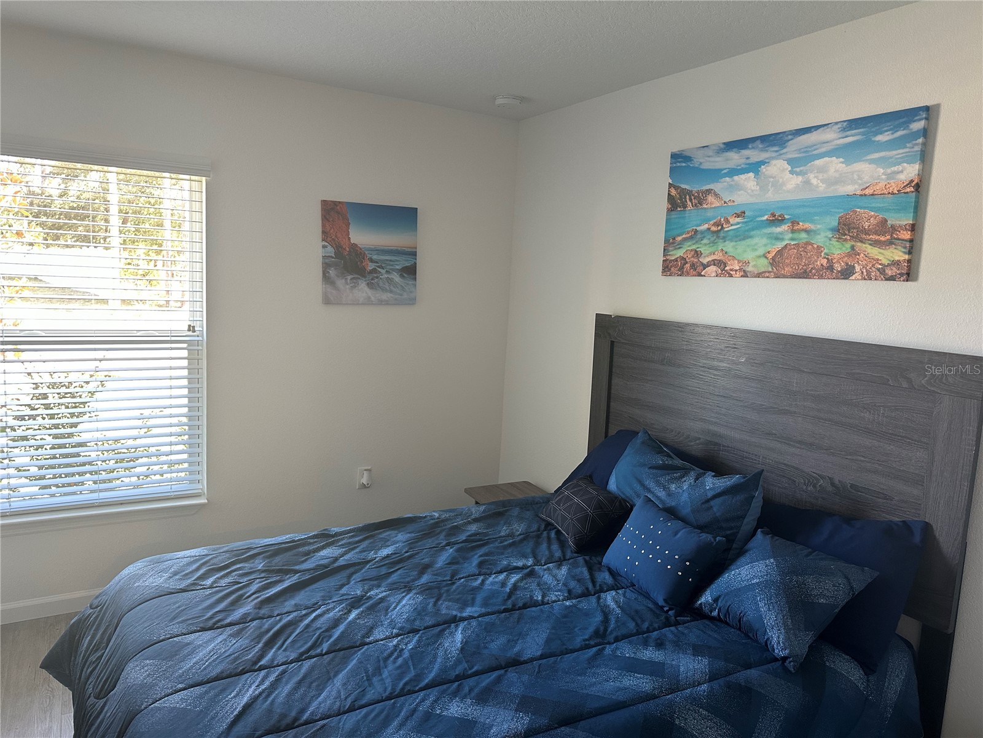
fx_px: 682
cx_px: 492
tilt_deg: -7.0
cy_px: 369
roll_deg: -3.0
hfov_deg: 71.6
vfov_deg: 56.8
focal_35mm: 24
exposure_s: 1/60
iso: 200
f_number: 1.78
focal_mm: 6.86
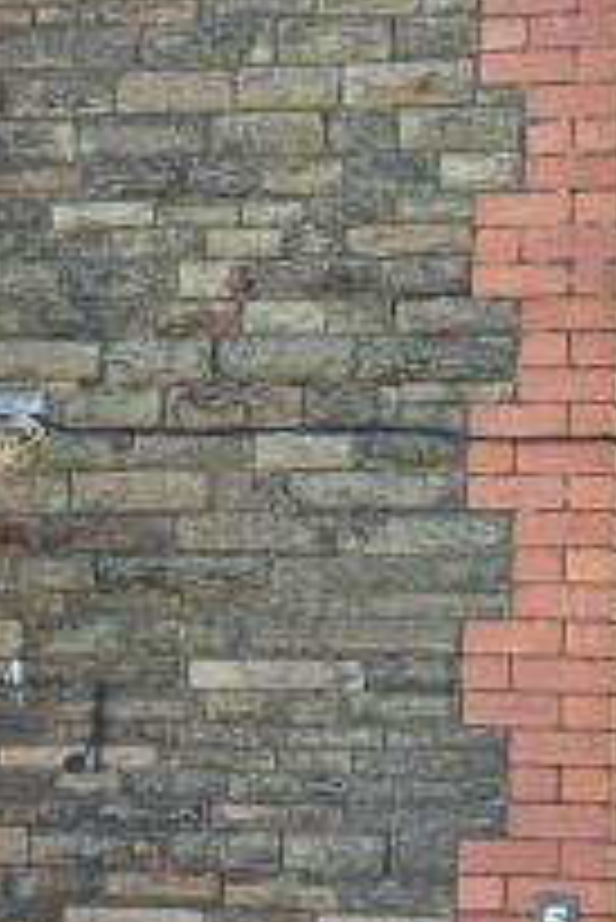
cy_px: 414
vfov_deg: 15.2
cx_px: 342
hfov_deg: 10.2
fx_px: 3459
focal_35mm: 135
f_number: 1.6
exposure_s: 1/811
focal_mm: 5.96
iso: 50
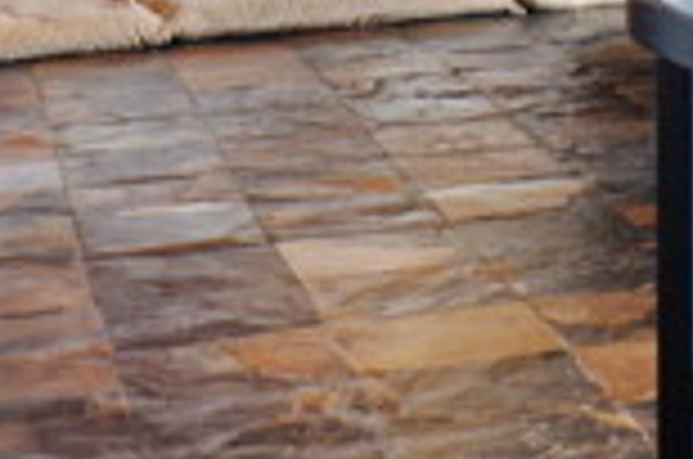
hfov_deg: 14.9
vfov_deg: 10.2
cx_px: 1120
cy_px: -400
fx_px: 2401
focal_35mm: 125
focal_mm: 21.1
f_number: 4
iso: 200
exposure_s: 1/90
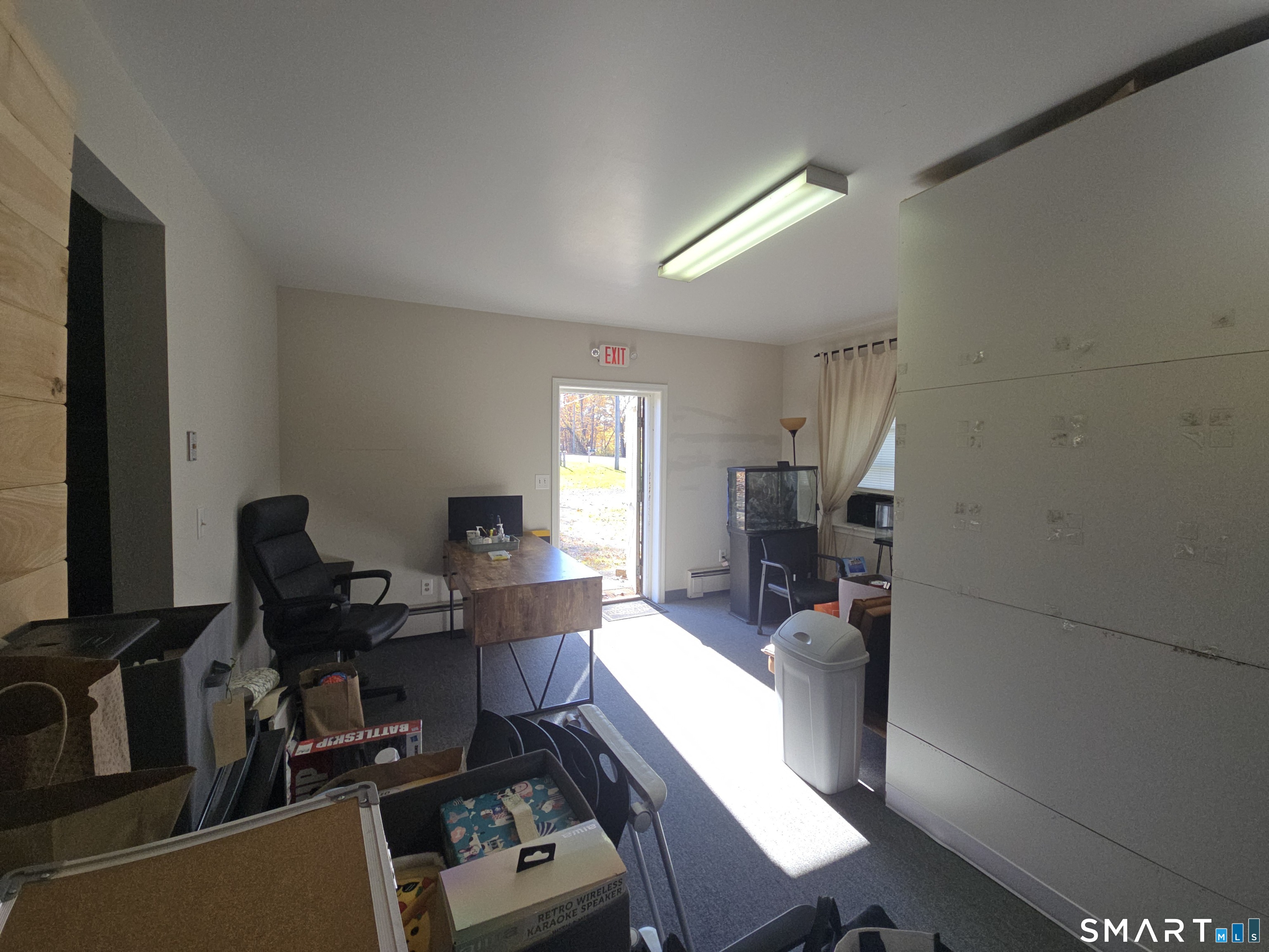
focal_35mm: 13
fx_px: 477
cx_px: 634
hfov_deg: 106.2
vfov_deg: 89.9
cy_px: 476
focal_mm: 2.2
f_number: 2.2
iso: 50
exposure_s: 1/163
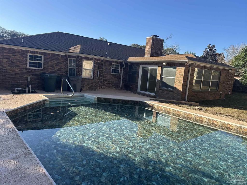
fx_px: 171
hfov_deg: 71.6
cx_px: 124
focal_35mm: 24
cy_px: 92
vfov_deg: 56.8
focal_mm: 6.86
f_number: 1.78
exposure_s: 1/1751
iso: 80
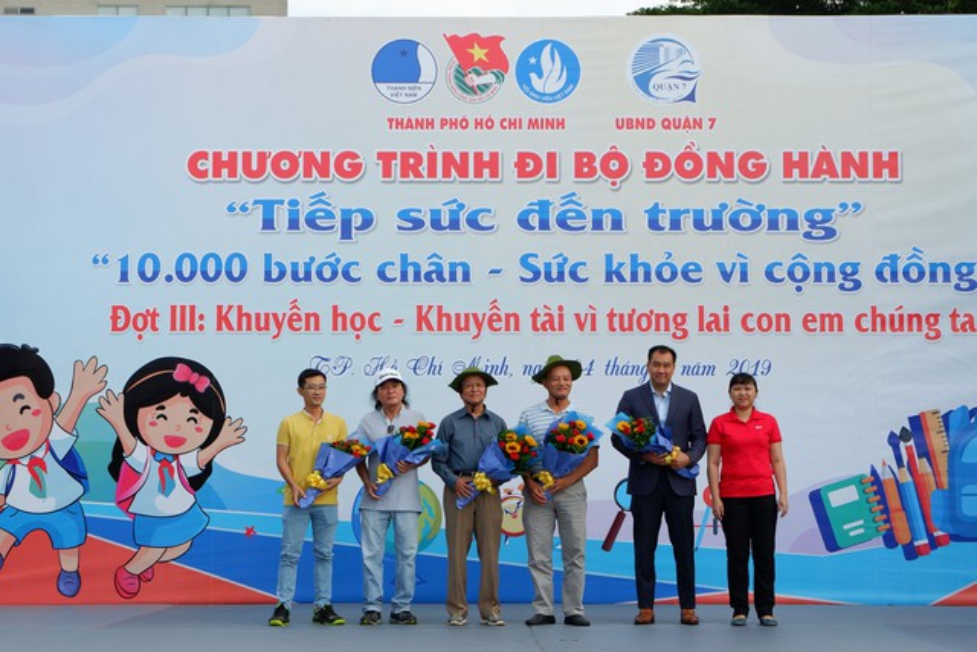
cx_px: 488
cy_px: 326
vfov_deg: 18.2
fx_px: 2036
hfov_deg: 27.0
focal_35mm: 75
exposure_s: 1/170
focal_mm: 50
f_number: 8
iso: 200
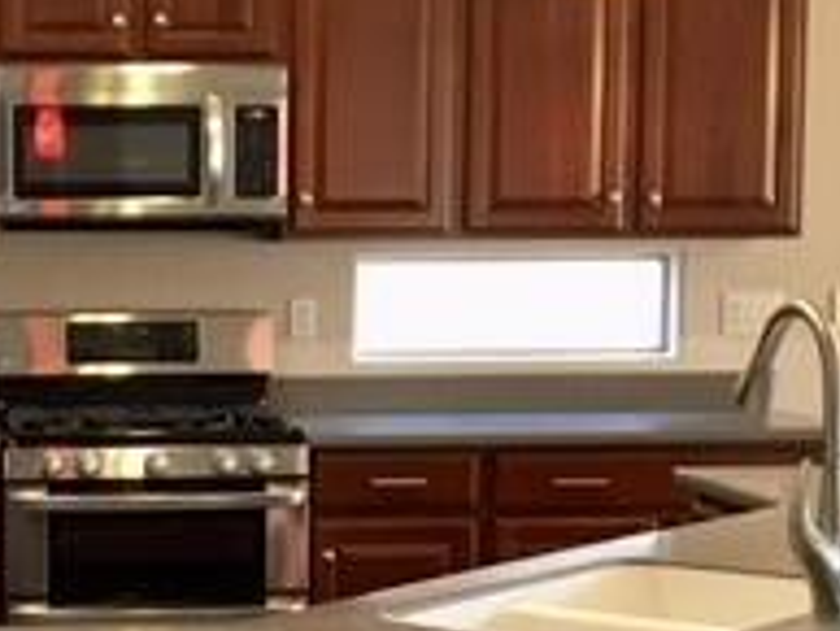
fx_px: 2331
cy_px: 440
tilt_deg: -5.4
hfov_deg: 19.9
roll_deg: +0.0
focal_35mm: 96
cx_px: 44
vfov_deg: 15.4
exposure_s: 1/30
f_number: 2.2
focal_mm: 4.15
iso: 200
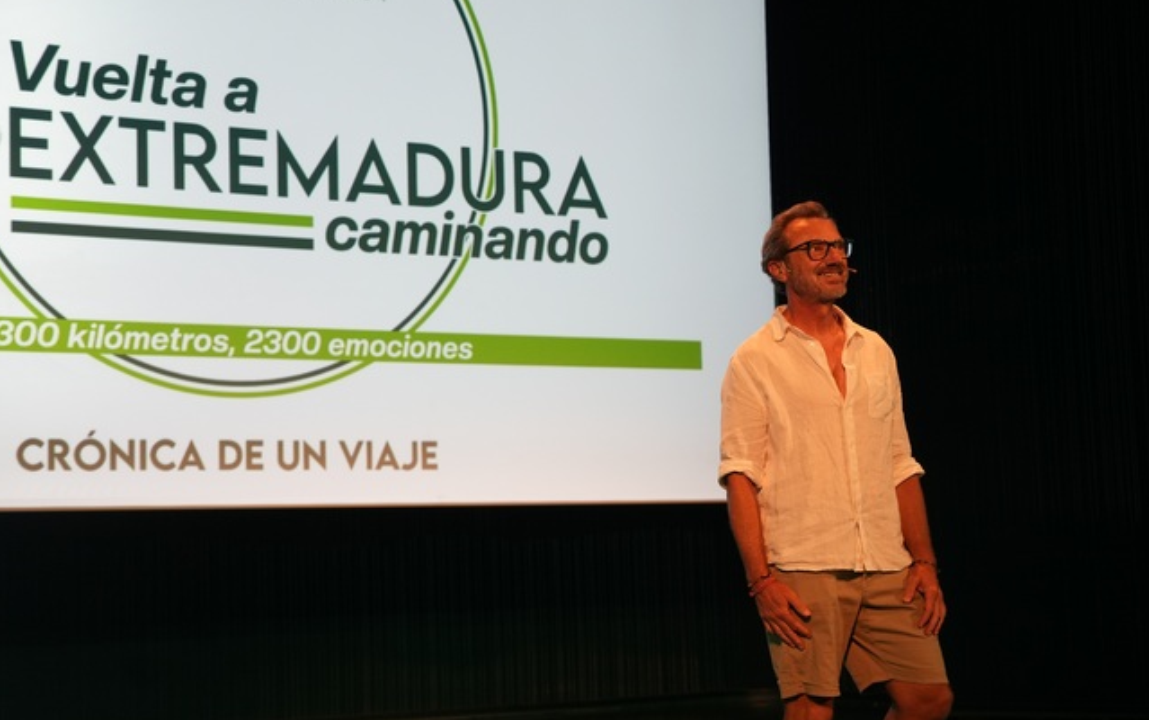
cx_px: 441
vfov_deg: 25.3
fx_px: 1598
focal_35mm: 51
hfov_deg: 39.3
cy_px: 454
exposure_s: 1/160
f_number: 3.5
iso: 1600
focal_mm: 40
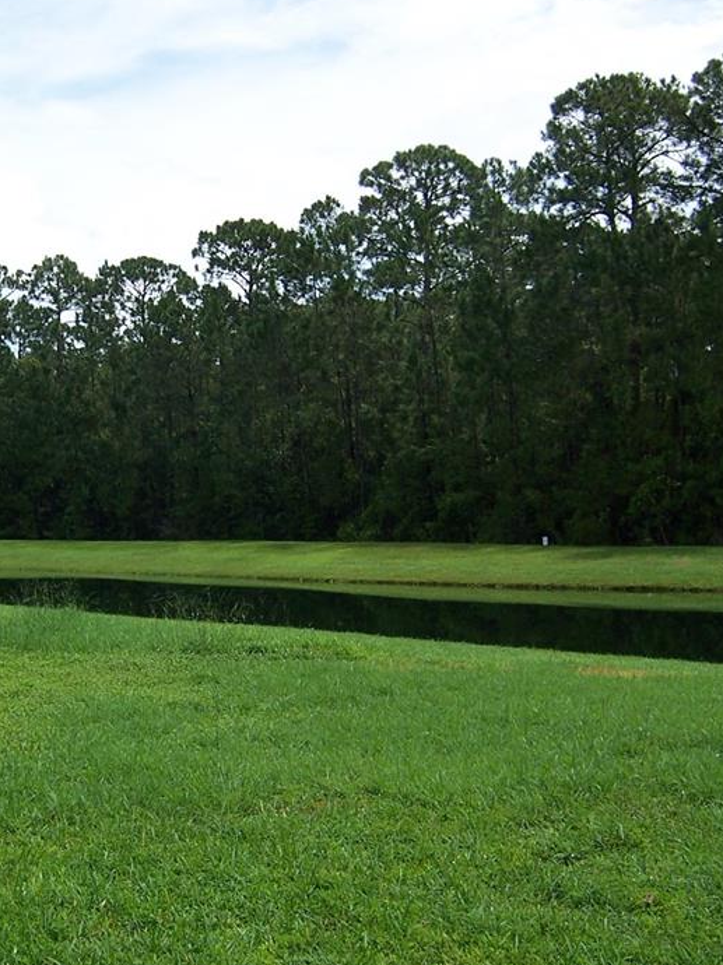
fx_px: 1365
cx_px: 131
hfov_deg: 28.9
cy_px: 471
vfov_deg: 38.9
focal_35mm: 49
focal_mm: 5.5
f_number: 3.4
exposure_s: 1/1000
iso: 80
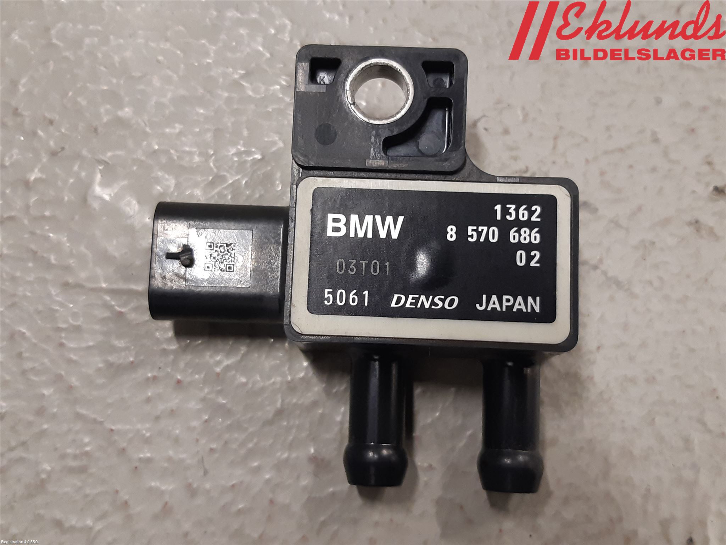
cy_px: 272
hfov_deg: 67.3
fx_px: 545
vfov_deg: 53.1
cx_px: 363
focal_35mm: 26
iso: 160
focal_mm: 3.93
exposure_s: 1/50
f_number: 1.7
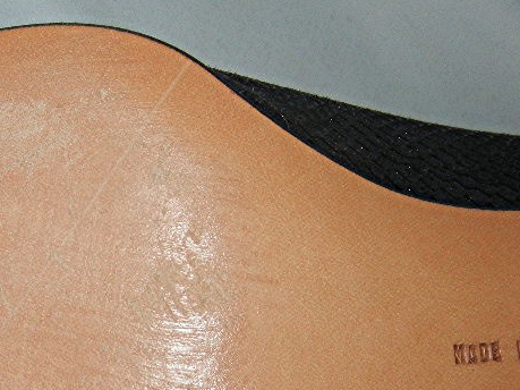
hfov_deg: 28.4
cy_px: 282
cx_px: 103
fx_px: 1006
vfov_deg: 21.8
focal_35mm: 67
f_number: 7
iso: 200
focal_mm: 5.4
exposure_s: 1/30
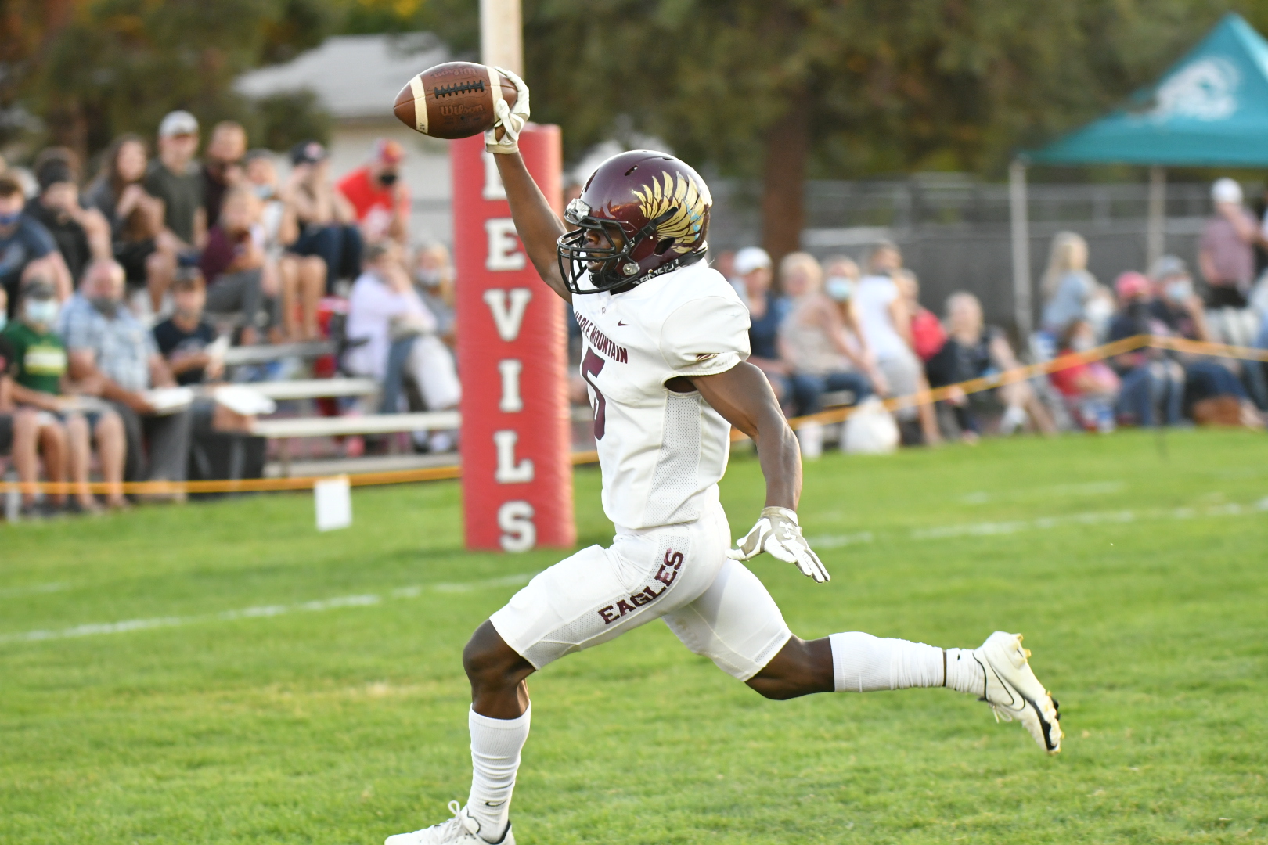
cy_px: 422
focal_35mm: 232
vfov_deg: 5.9
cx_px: 634
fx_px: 8189
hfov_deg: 8.9
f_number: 2.8
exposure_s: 1/1000
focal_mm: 155
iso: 1600
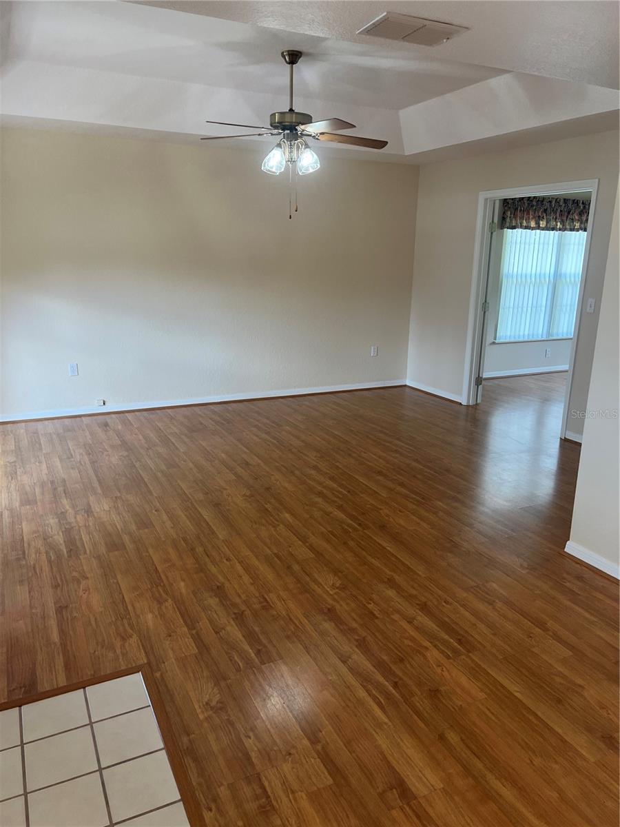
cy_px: 414
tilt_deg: -16.1
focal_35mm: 26
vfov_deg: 67.3
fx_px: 621
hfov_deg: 53.1
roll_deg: -1.9
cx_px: 310
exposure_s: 1/120
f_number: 1.5
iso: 80
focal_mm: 5.7
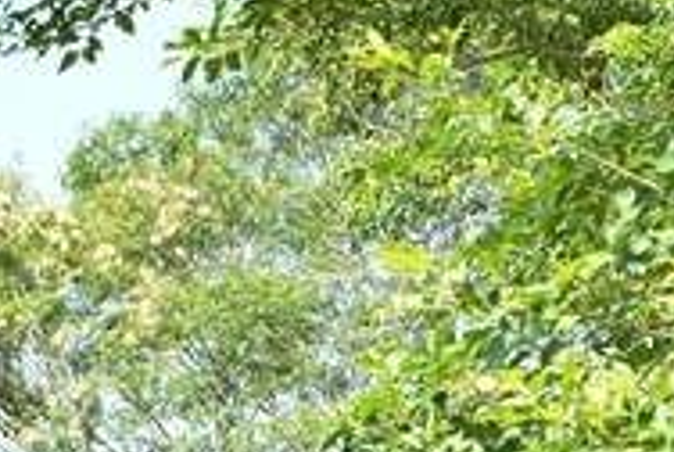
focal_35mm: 263
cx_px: 1488
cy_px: 899
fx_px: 4935
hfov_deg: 7.4
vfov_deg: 5.1
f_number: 8
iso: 1600
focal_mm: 48.4
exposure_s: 1/1000
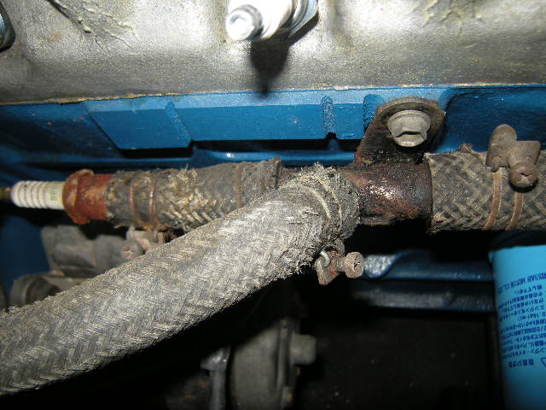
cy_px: 205
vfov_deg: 49.7
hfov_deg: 63.4
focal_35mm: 28
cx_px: 273
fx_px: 442
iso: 64
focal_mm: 4.7
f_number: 2.8
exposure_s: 1/60
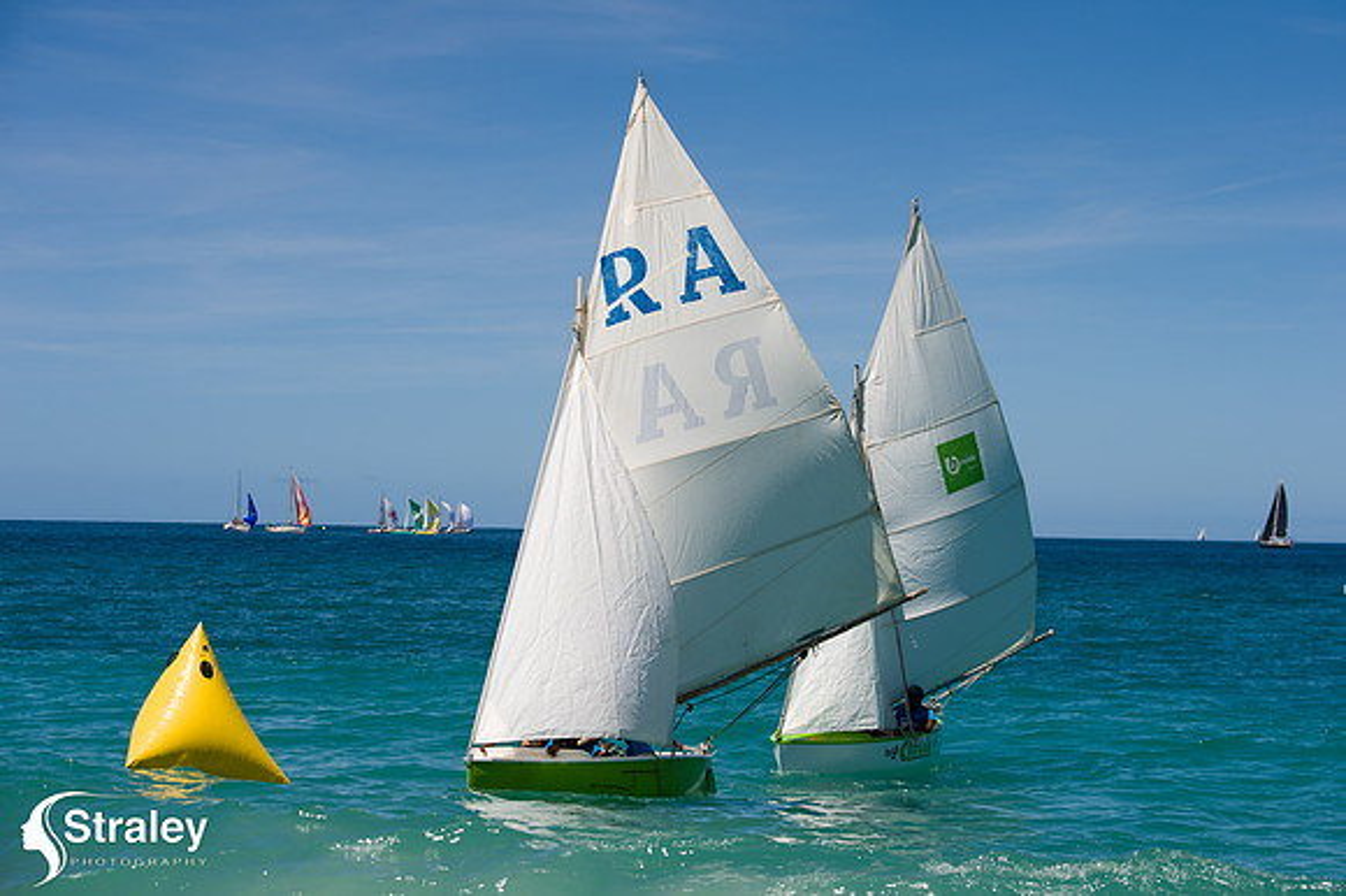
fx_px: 3363
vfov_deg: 15.2
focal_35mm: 90
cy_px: 448
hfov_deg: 22.6
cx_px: 673
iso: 100
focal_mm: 90
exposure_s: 1/1000
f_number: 8
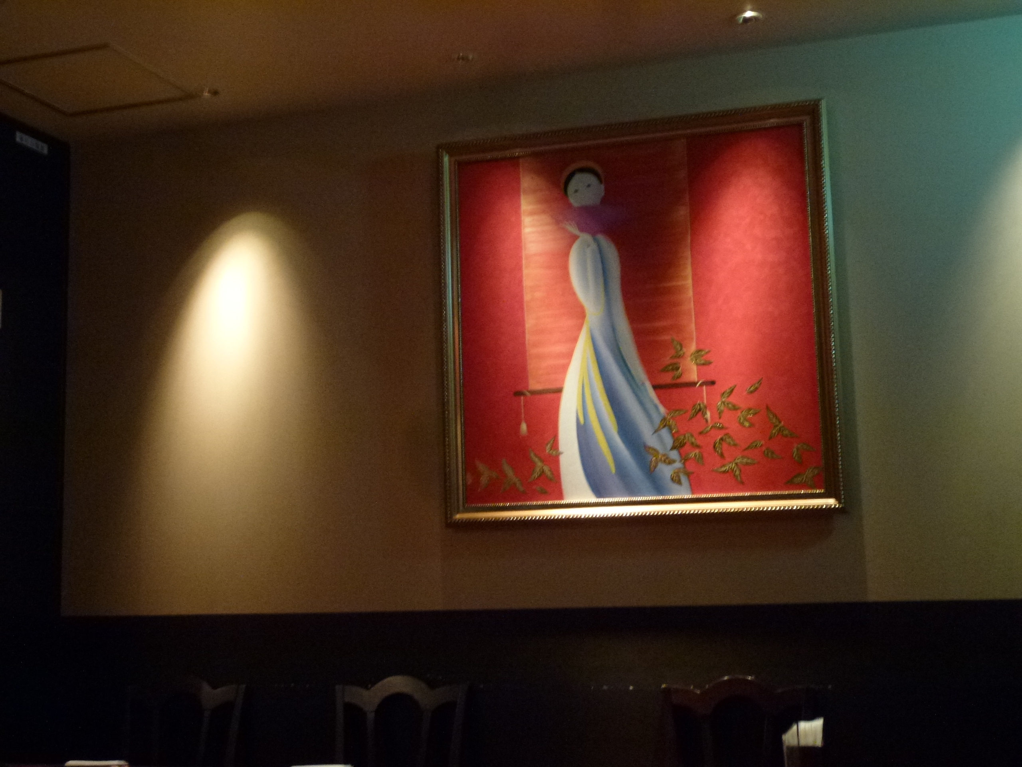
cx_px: 511
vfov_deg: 32.2
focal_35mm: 45
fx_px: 1329
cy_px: 384
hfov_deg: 42.1
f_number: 4
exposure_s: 1/4
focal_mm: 8
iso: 400
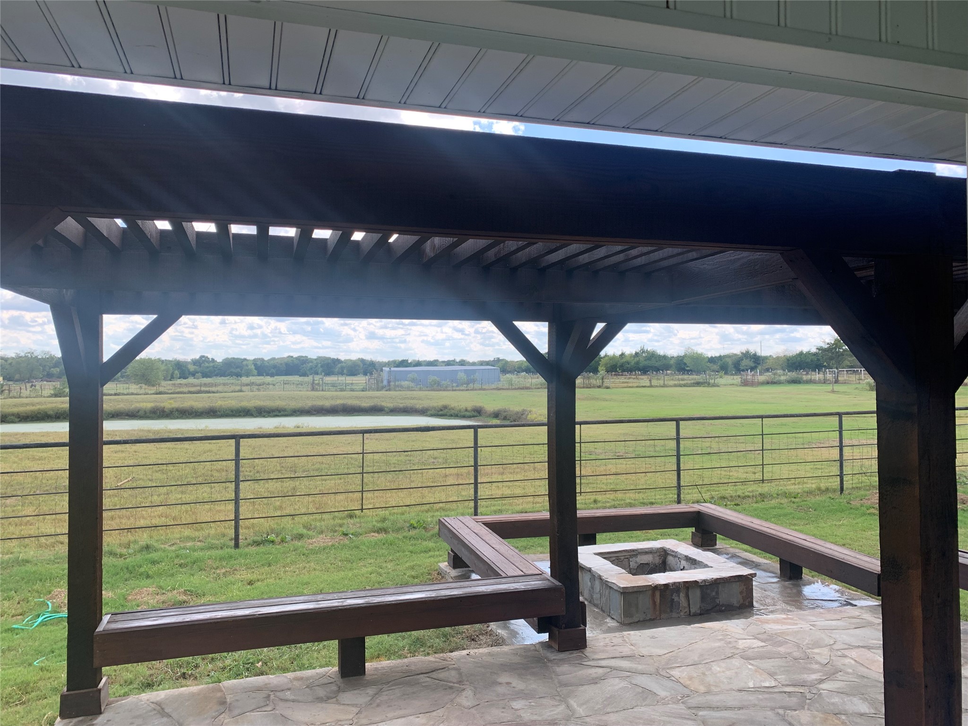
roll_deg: +0.1
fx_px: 727
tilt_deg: +2.4
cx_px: 484
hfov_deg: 67.3
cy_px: 363
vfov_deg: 53.1
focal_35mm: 26
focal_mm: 4.25
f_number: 1.8
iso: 25
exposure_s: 1/546
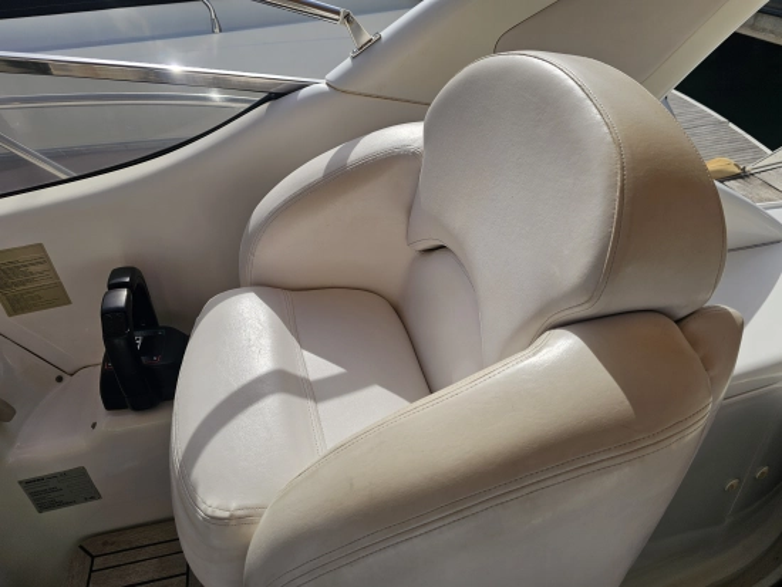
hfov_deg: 73.9
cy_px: 294
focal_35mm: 23
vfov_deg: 58.9
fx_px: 520
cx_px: 391
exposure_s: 1/929
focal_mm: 6.3
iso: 10
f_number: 1.7
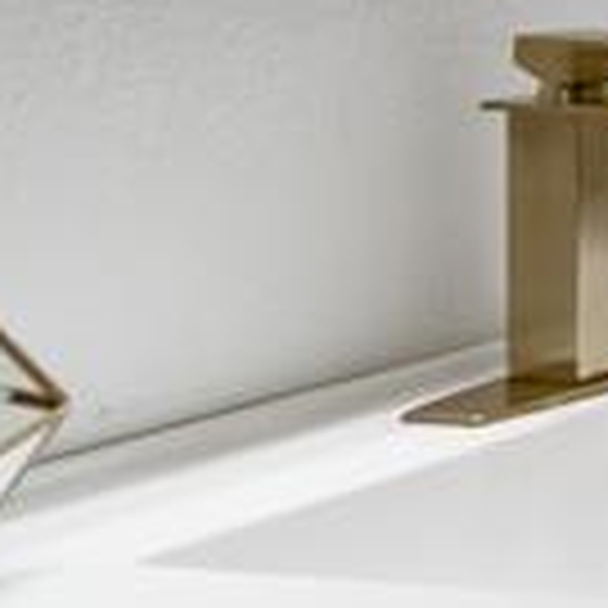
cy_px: -135
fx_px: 1788
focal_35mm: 90
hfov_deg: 10.0
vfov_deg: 18.2
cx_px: 2045
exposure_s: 1/125
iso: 100
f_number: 7.1
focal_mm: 14
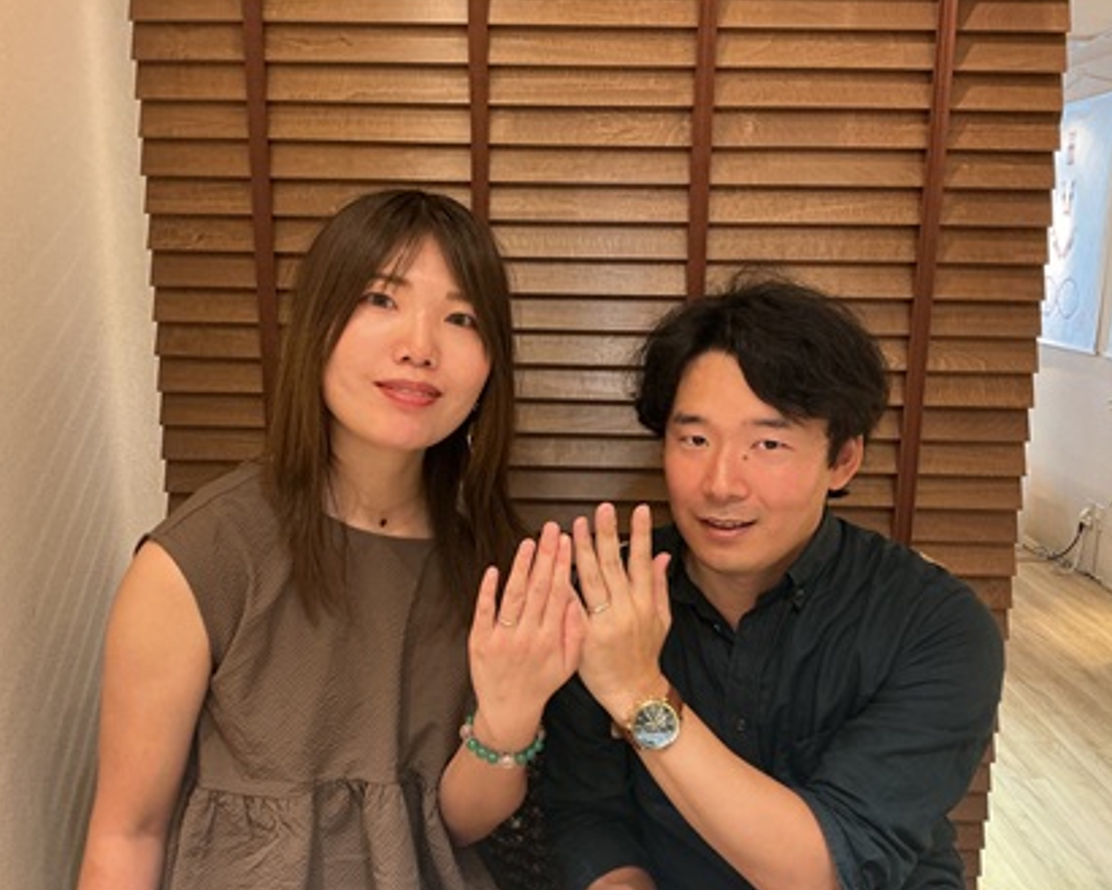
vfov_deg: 47.1
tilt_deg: -12.5
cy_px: 453
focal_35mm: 31
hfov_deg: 57.2
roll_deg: -0.8
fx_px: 1020
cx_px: 536
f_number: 1.8
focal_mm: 3
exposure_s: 1/60
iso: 125
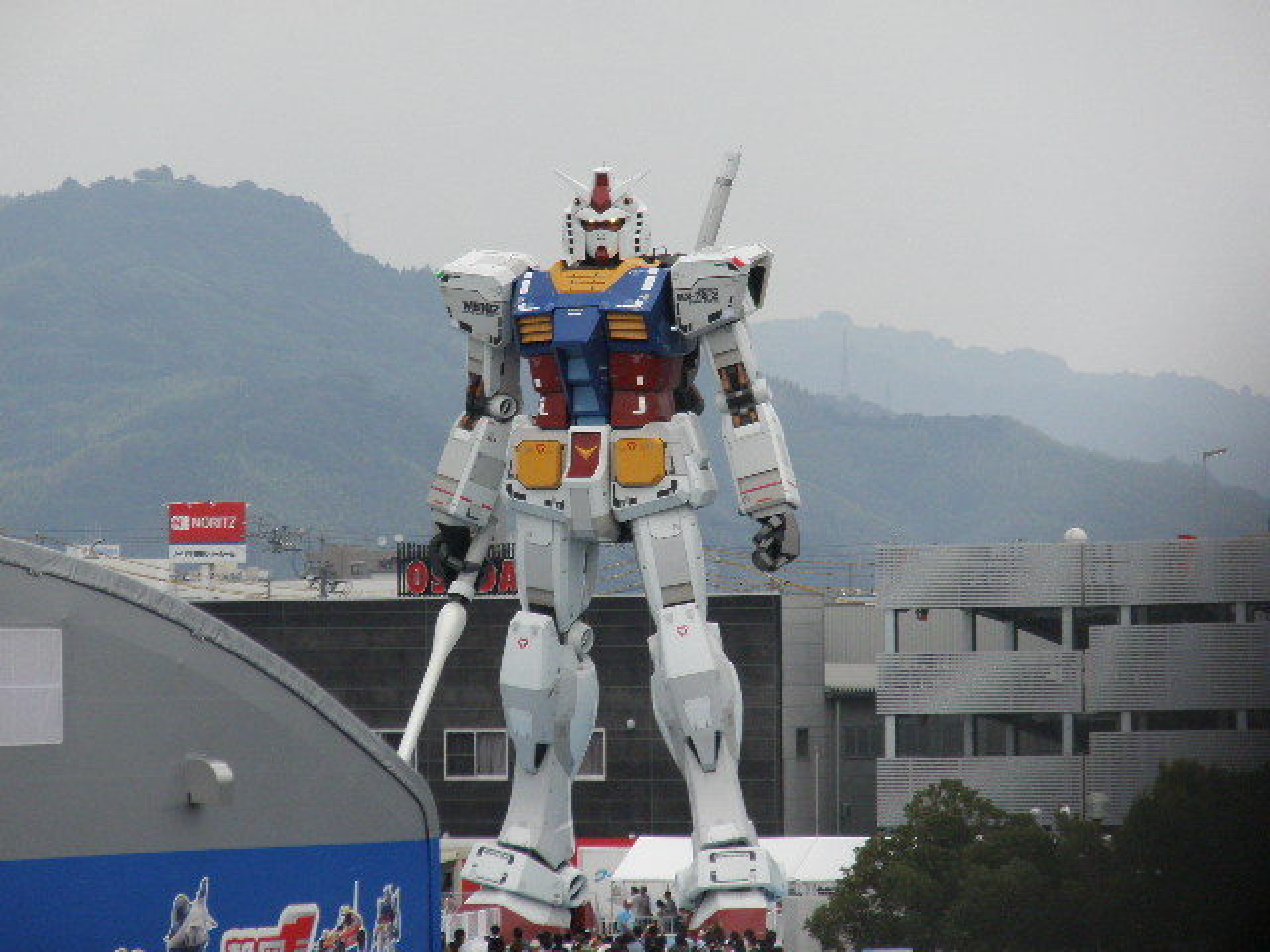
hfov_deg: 8.3
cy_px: 476
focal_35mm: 238
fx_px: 8732
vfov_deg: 6.2
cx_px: 635
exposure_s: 1/250
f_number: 5.2
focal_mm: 42.1
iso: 80
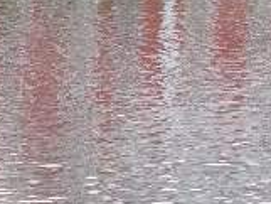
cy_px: -64
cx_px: -50
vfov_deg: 3.4
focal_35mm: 434
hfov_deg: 4.6
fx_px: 3400
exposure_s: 1/250
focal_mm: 23.4
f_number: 5.3
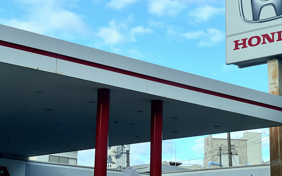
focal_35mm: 106
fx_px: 815
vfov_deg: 12.3
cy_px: 44
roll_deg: -1.9
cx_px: 179
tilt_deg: +16.2
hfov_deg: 19.6
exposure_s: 1/358
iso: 32
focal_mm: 9
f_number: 2.8
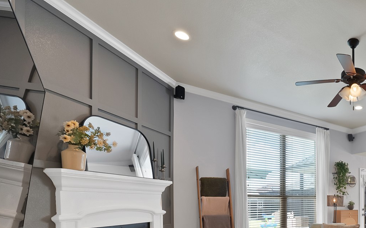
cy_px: 202
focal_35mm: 24
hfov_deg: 61.9
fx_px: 239
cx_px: 334
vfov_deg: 46.5
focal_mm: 12
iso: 640
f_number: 9
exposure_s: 1/13
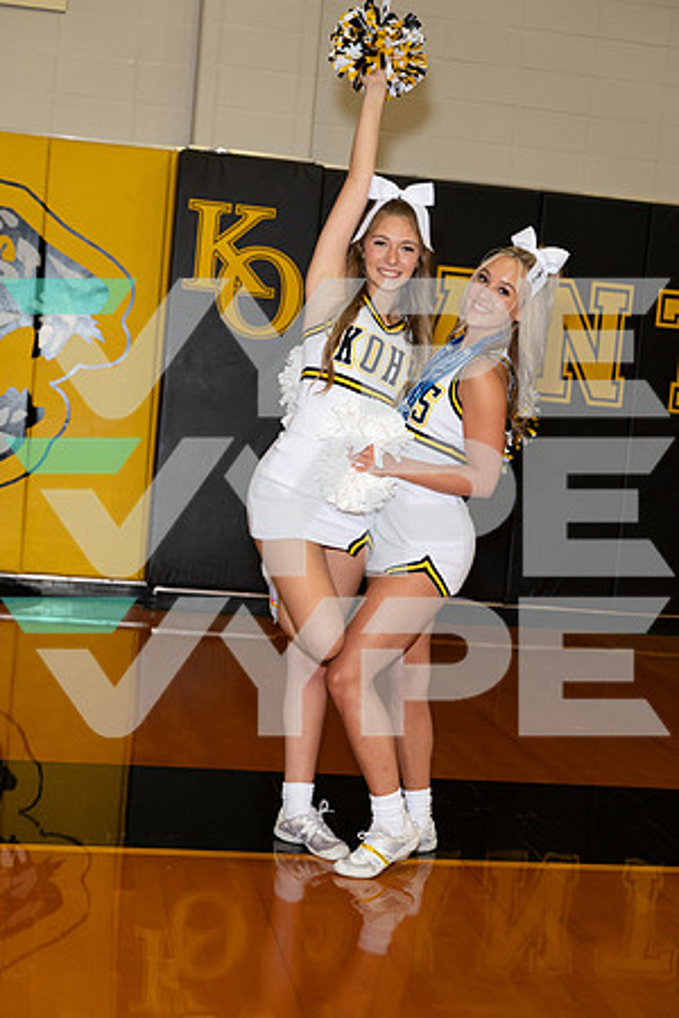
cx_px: 340
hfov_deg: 25.1
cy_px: 509
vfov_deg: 36.9
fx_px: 1528
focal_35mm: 54
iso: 800
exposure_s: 1/250
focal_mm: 54
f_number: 4
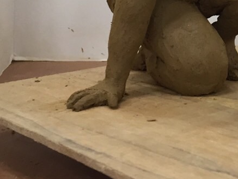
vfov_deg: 16.2
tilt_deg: +1.5
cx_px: 252
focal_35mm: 85
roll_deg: -1.4
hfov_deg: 21.9
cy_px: -71
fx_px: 585
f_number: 2.2
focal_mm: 4.15
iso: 40
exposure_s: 1/30
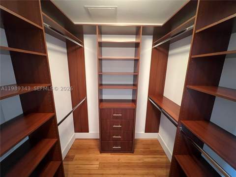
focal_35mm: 13
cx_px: 118
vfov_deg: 89.9
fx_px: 89
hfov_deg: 106.2
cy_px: 88
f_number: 1.8
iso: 800
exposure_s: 1/60
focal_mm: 1.57
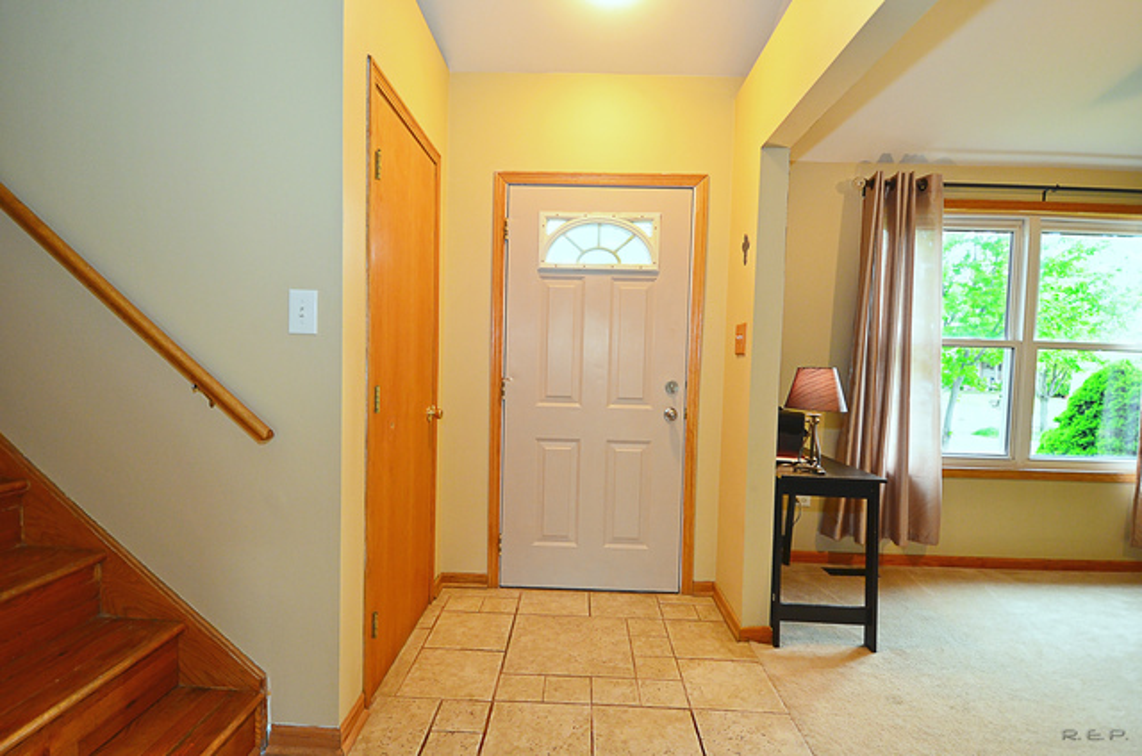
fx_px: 570
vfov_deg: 67.2
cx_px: 571
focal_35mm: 18
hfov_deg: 90.1
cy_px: 378
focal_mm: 12
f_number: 4
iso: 800
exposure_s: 1/60
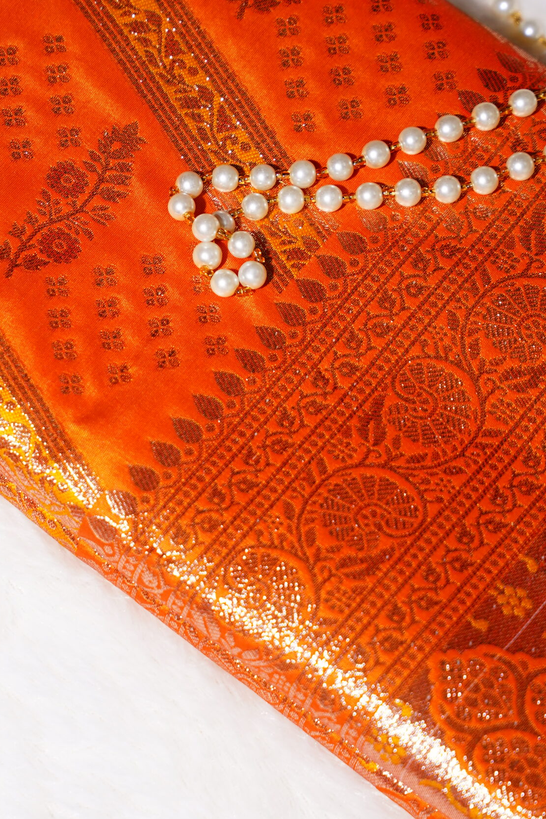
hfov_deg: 8.5
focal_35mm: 161
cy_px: 330
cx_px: 144
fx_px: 3663
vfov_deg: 12.8
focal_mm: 70
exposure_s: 1/200
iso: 320
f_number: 2.8
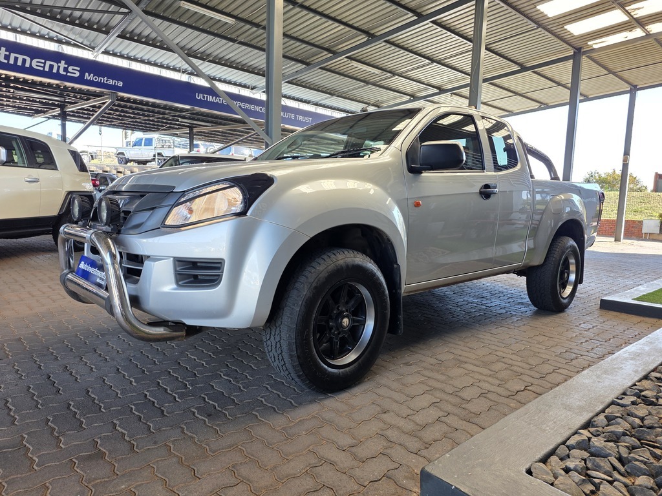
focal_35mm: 23
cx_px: 331
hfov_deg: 73.9
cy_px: 248
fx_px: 440
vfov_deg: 58.9
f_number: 1.7
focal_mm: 6.25
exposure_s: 1/180
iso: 64
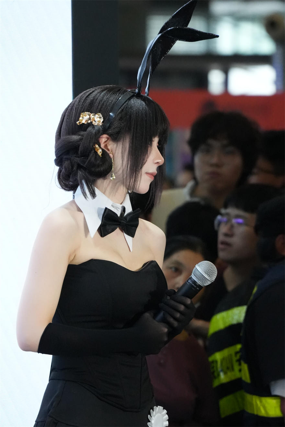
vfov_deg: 6.9
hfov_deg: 4.6
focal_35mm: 300
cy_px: 214
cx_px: 142
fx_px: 3562
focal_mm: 200
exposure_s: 1/1000
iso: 8000
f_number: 6.3
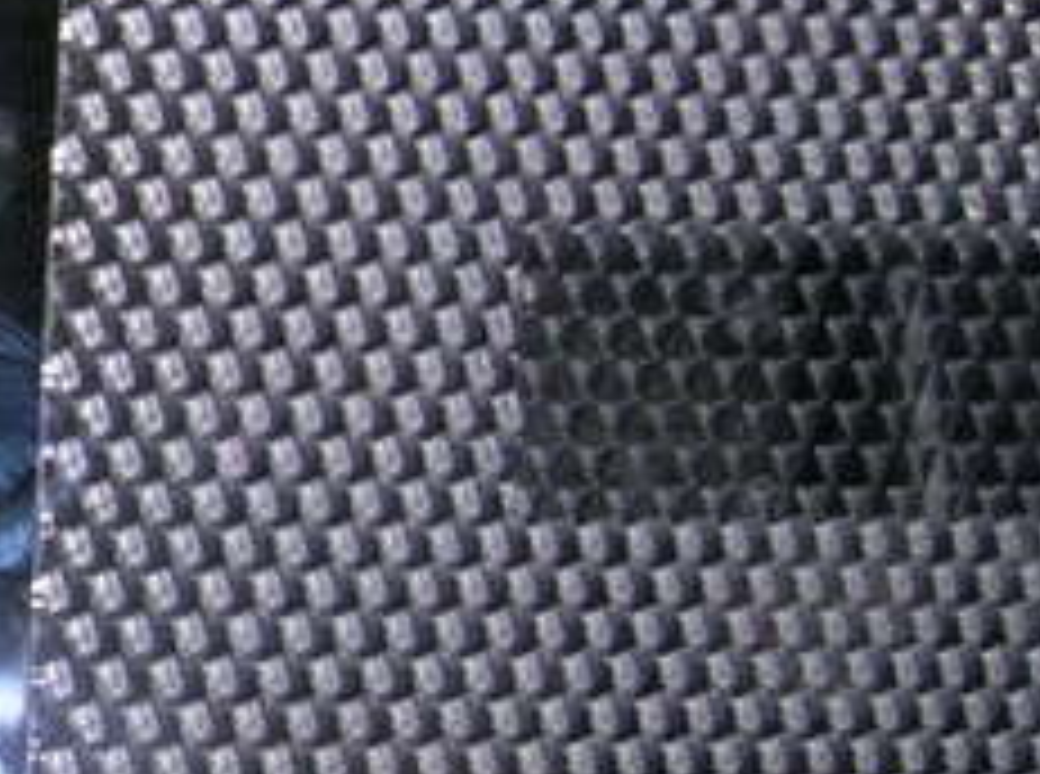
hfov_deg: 12.1
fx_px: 4525
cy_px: 576
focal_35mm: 151
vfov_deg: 9.8
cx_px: -806
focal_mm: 5.7
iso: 50
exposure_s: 1/60.1
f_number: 4.9
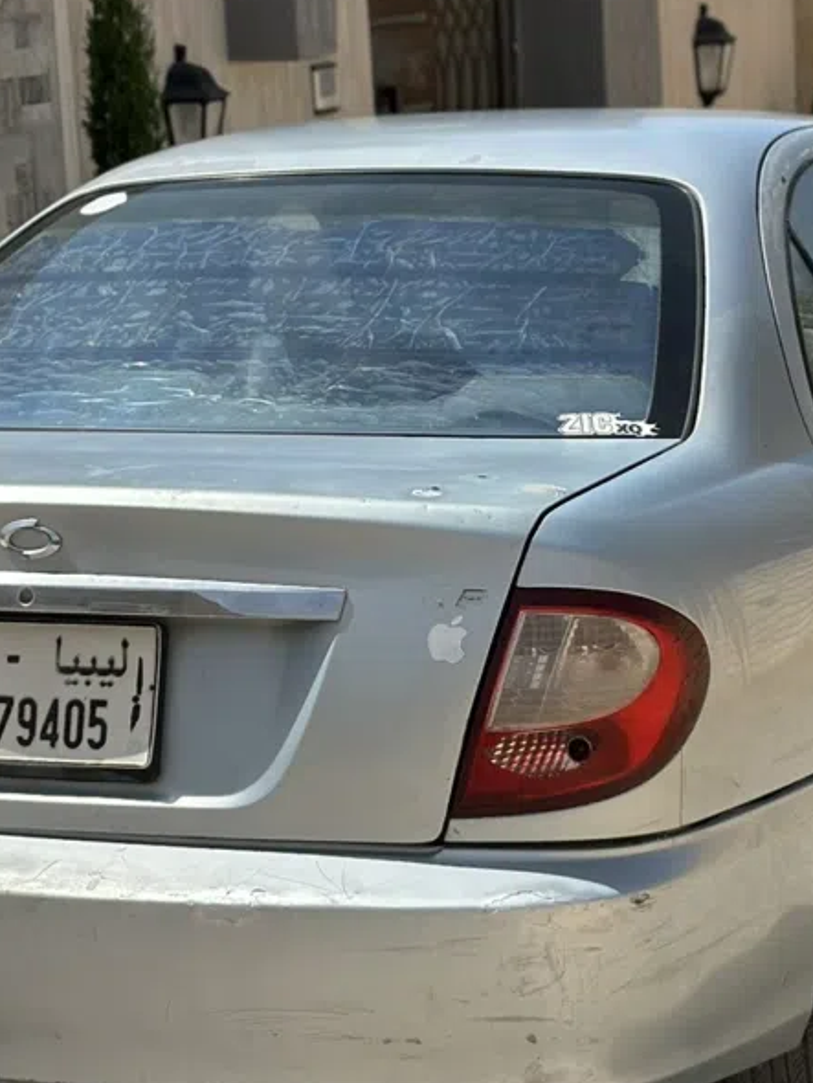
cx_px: 466
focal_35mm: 111
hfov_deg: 13.3
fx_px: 3473
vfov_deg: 17.7
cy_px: 476
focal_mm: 6.86
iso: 100
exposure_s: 1/6623
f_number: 1.78
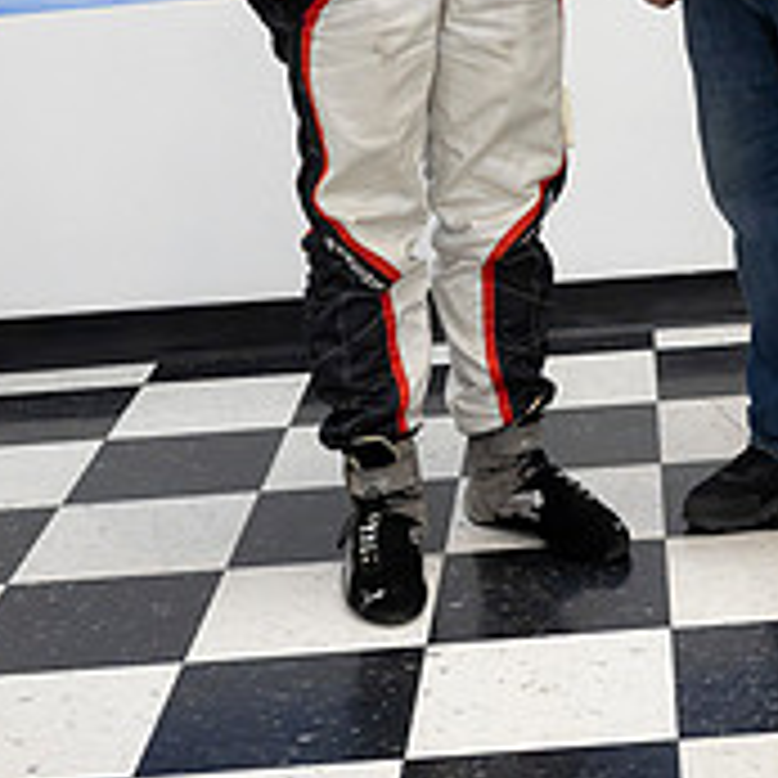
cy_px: -31
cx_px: 607
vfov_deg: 19.5
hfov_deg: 20.0
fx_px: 2187
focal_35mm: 86
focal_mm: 39
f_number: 7.1
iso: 10000
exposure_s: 1/250
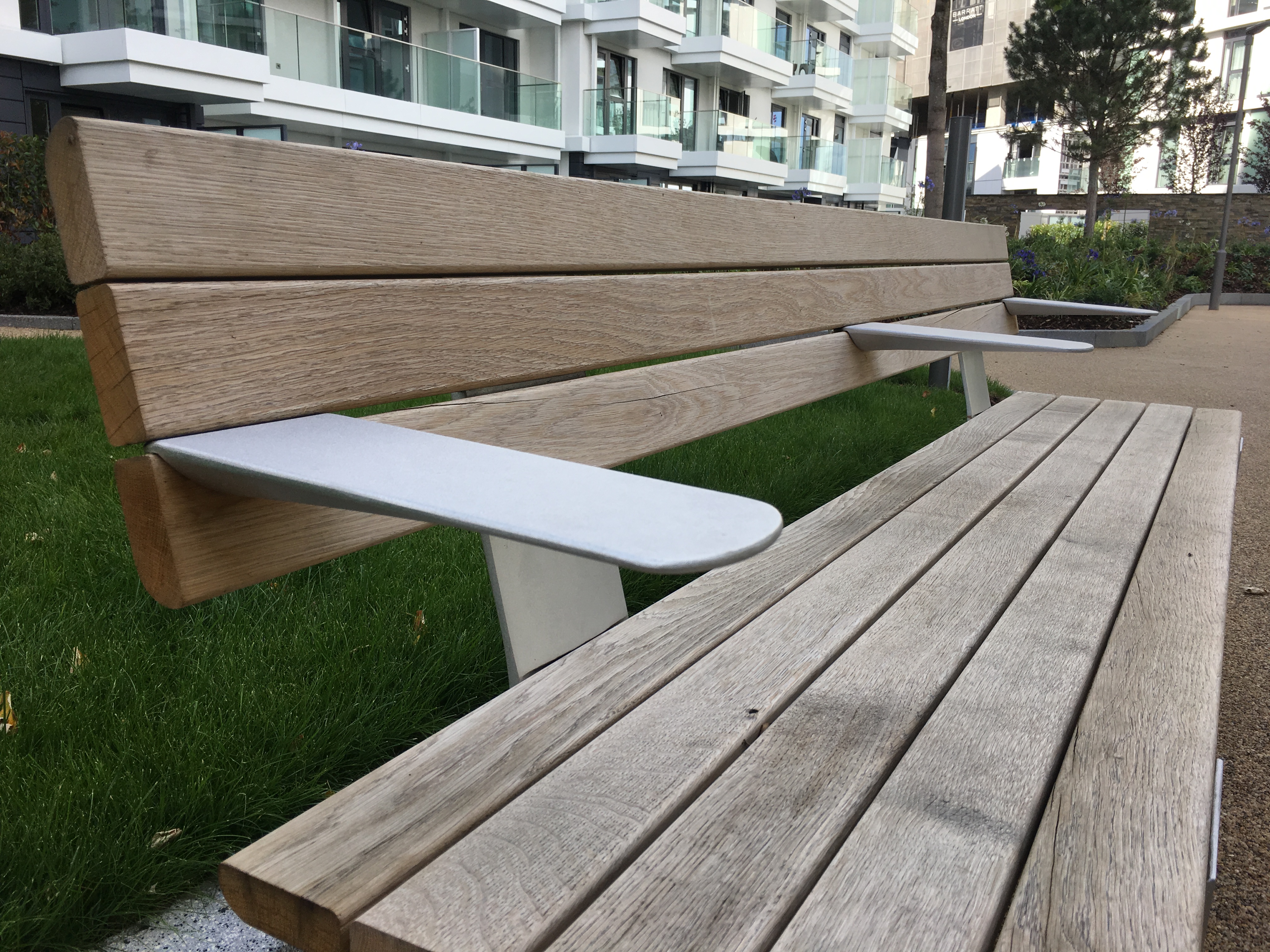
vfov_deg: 48.2
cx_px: 635
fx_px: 1064
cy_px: 476
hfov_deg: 61.7
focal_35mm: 29
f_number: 2.2
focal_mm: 4.15
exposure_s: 1/651
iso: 25
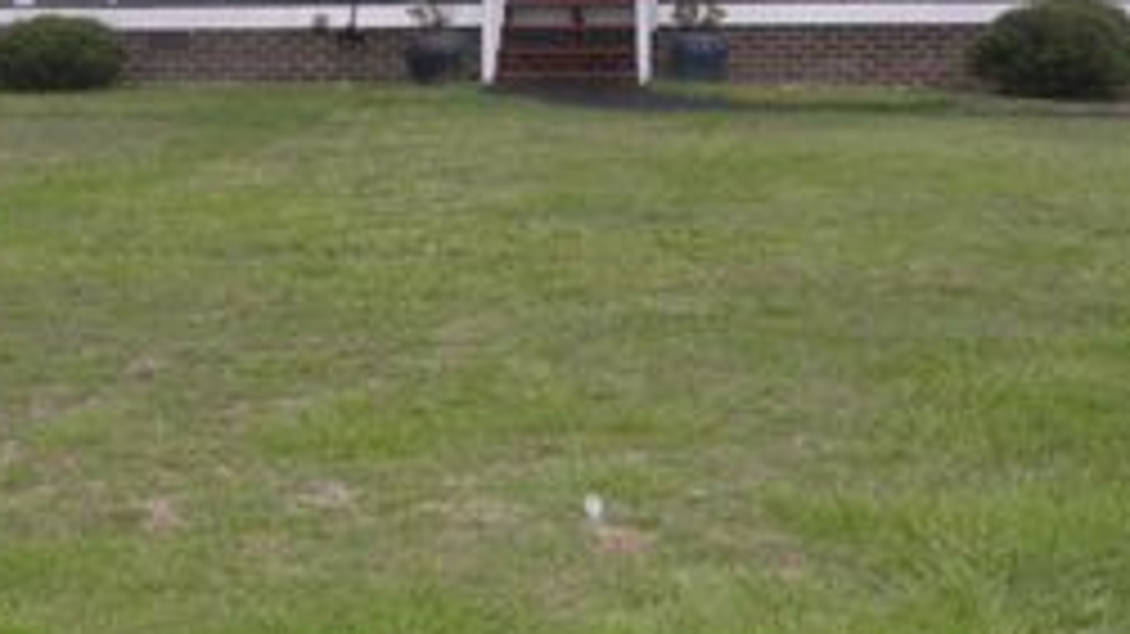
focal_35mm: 76
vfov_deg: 15.7
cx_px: 486
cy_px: 101
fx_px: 2276
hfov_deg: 27.8
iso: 125
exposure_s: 1/50
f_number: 3.1
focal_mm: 6.3
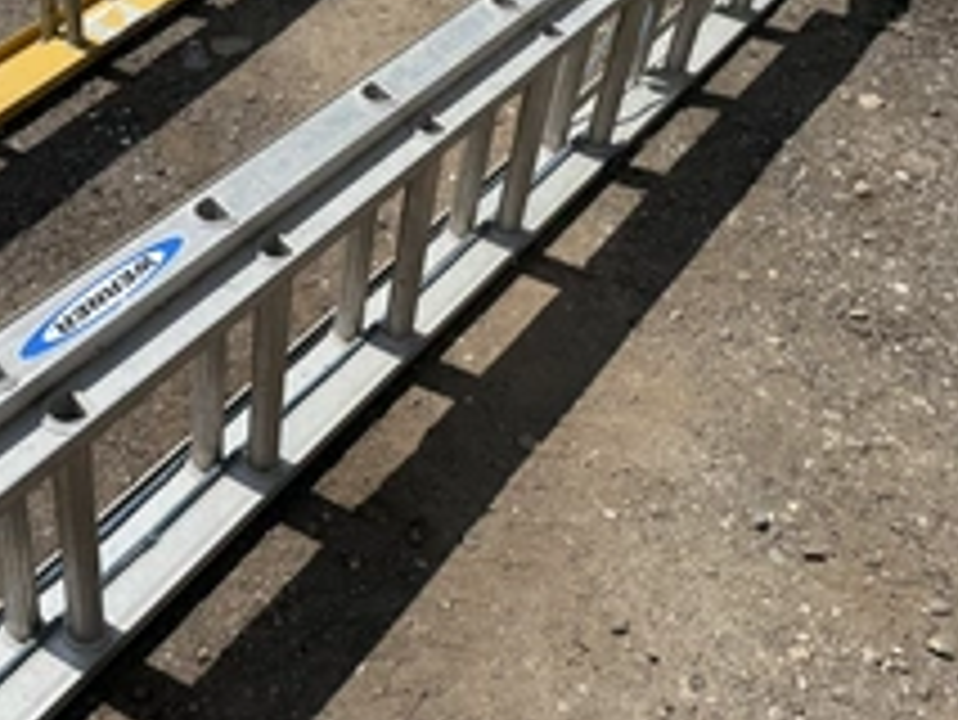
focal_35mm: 45
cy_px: 207
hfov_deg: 41.9
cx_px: 387
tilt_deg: -37.8
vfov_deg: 31.8
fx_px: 1246
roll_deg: +2.3
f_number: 1.78
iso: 80
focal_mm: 6.76
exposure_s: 1/8130
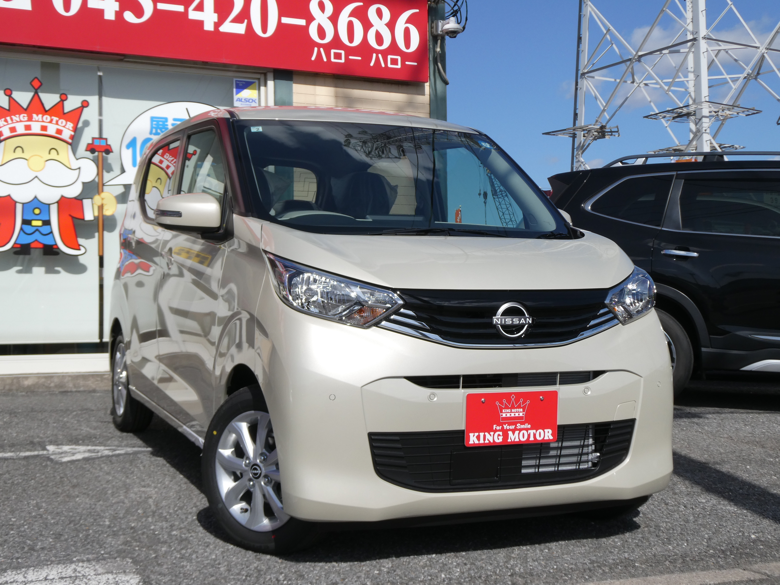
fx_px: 1059
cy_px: 292
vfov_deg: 30.9
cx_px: 390
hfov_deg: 40.4
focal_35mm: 47
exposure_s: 1/1300
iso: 80
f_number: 4
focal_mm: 8.4
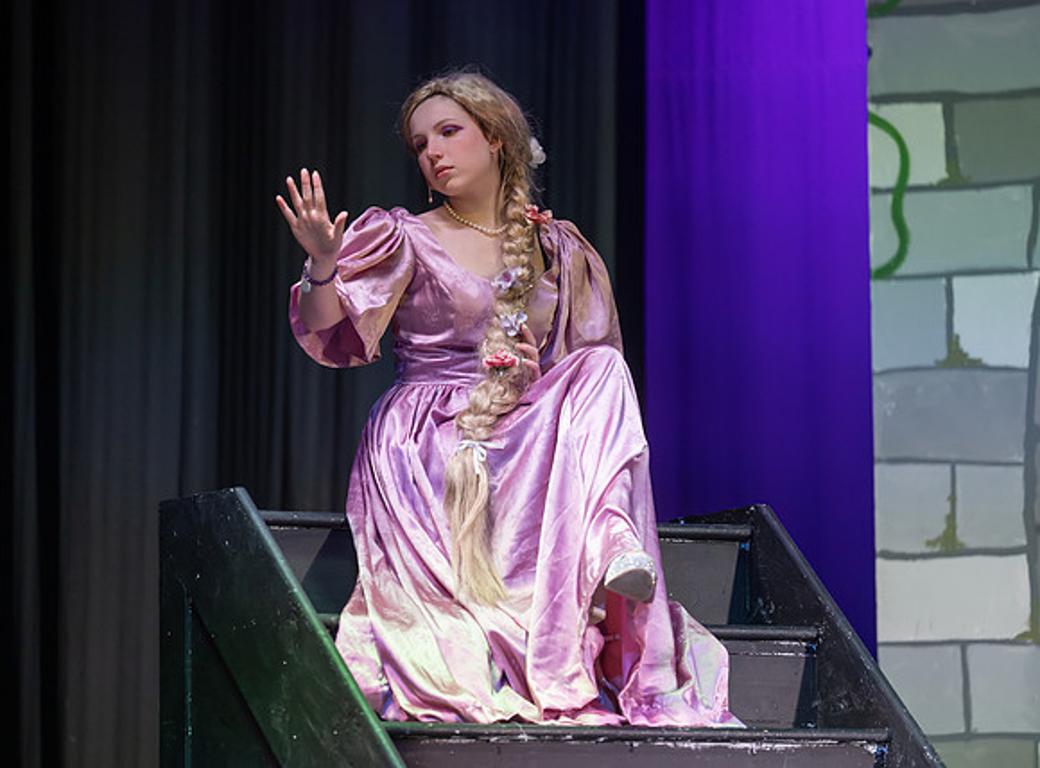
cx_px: 481
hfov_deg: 9.1
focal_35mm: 218
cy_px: 369
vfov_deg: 6.7
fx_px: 6511
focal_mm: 180
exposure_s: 1/400
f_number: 2.8
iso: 800
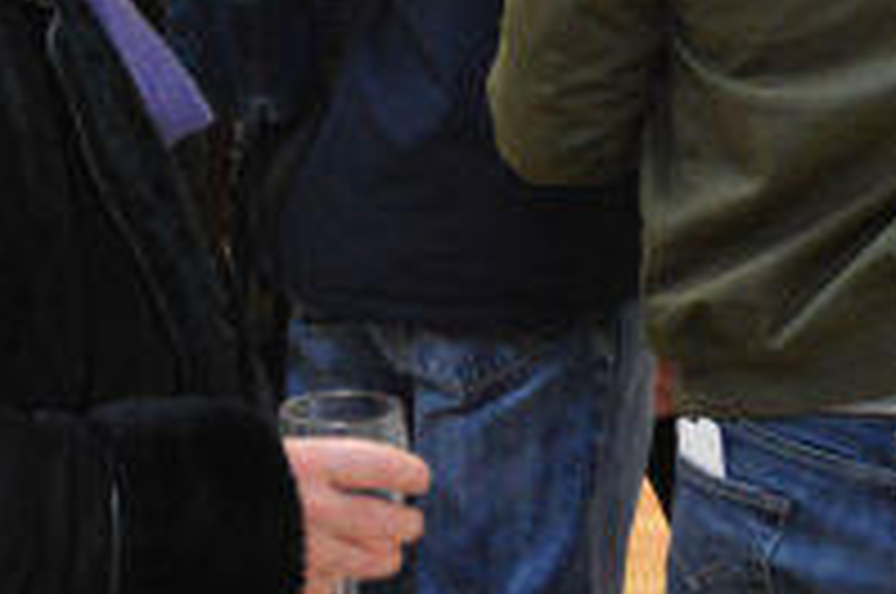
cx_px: 135
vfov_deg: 9.3
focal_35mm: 145
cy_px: -162
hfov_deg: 14.1
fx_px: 3603
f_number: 4.5
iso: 3200
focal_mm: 30
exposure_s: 1/40
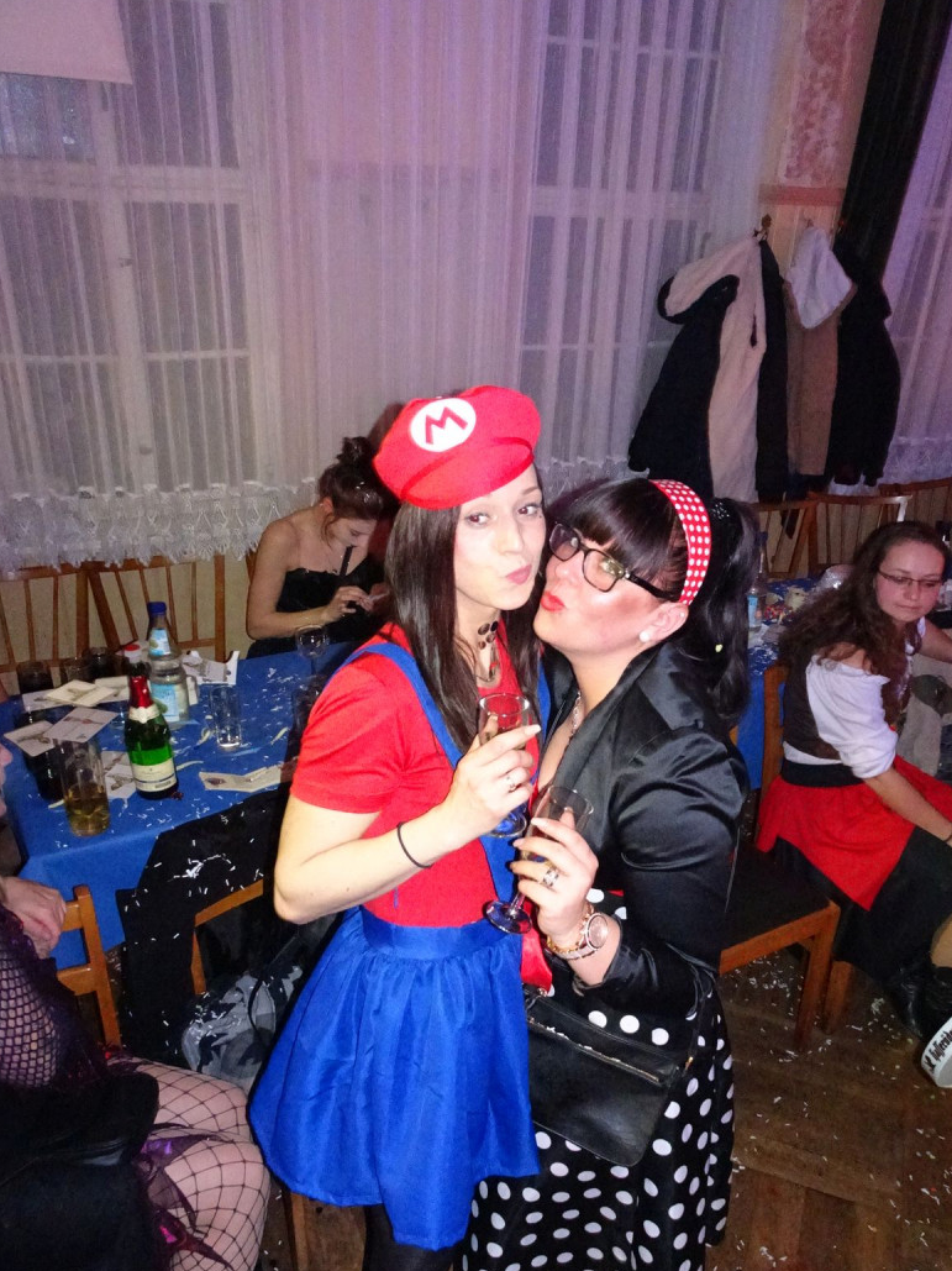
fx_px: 1027
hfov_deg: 49.6
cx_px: 530
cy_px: 704
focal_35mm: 28
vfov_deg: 63.3
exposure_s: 1/8
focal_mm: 4.1
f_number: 3.5
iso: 1600
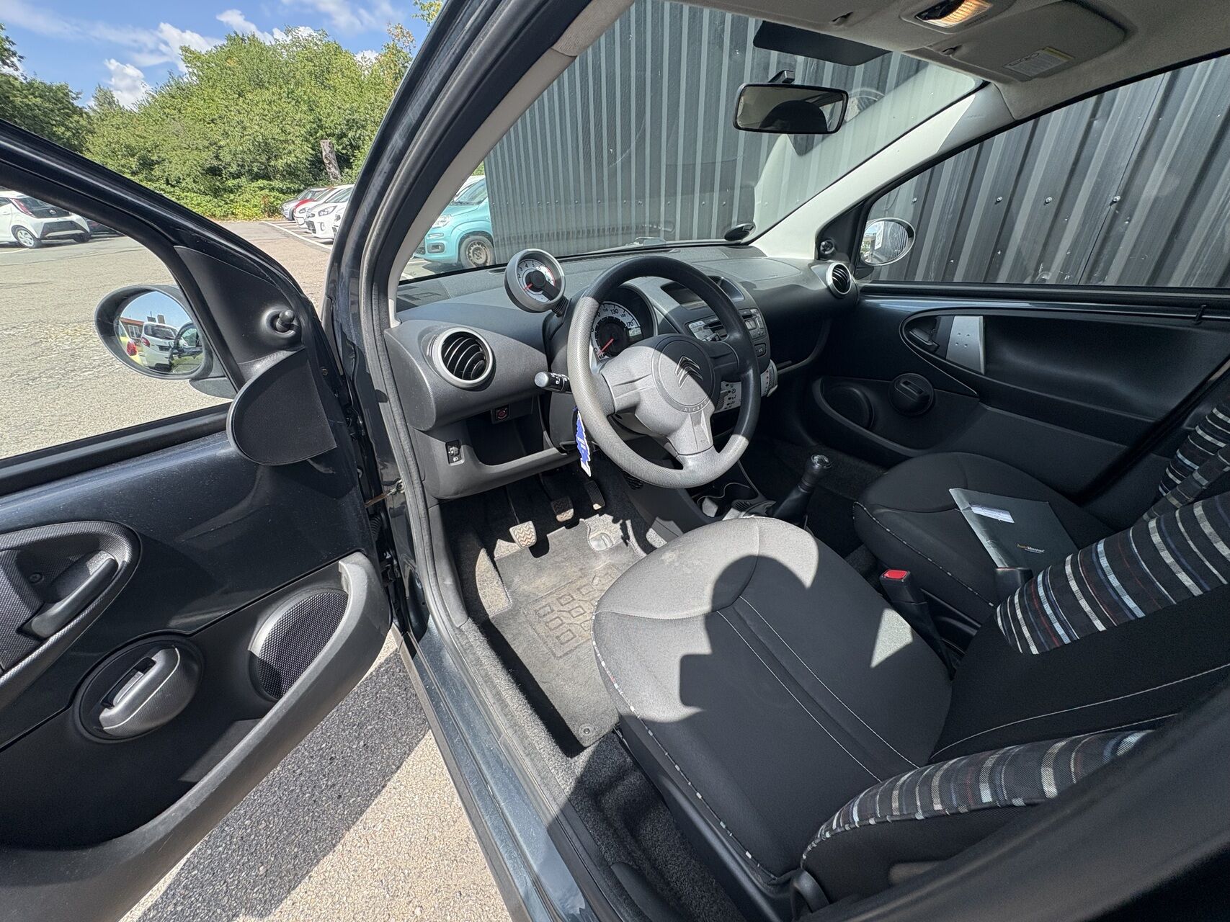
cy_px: 461
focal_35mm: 14
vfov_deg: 85.7
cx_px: 615
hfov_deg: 102.1
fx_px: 497
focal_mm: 2.22
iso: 40
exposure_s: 1/453
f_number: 2.2
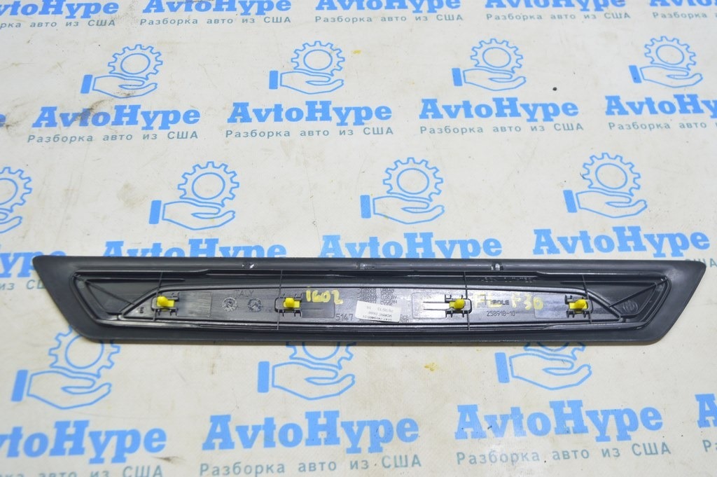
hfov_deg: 55.1
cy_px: 238
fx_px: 687
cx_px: 358
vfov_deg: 38.3
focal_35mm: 34
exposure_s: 1/20
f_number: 5.6
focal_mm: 23
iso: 400
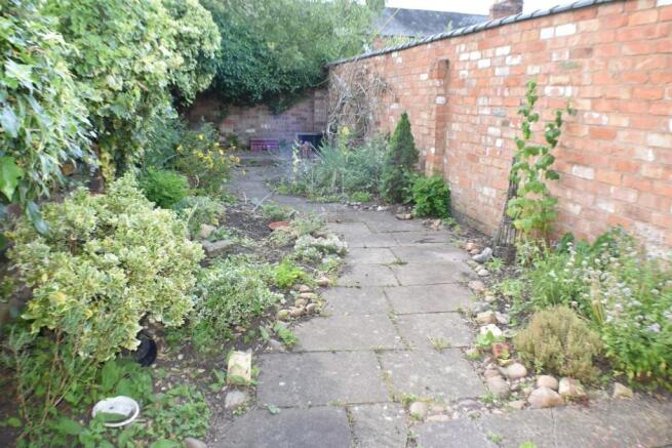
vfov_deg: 38.4
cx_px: 336
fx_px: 644
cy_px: 224
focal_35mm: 34
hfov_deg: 55.1
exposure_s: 1/50
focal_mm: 23
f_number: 7.1
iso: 125
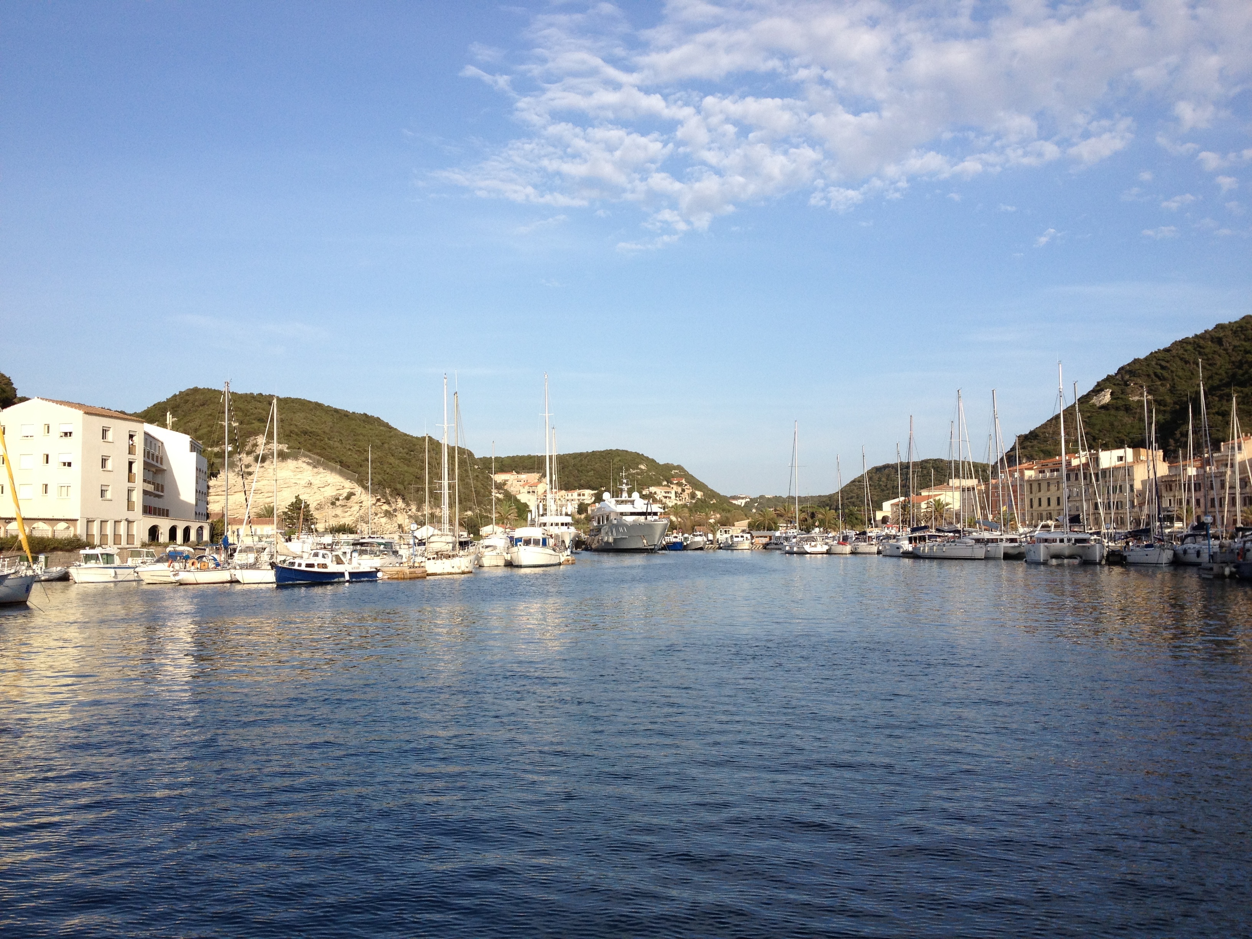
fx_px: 1266
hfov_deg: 52.6
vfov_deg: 40.7
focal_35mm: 35
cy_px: 470
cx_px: 626
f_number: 2.4
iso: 64
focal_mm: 4.28
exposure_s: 1/1416
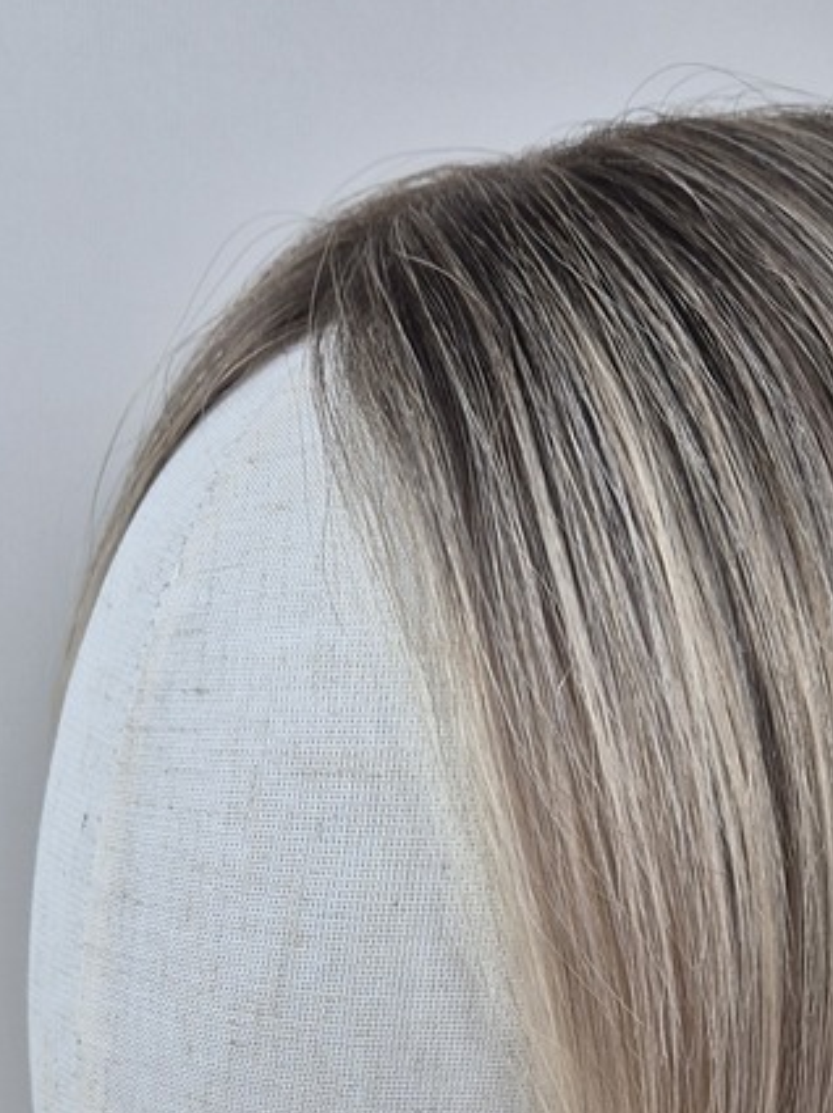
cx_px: 550
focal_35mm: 65
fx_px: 2089
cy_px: 1330
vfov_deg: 26.6
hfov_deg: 22.5
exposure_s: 1/180
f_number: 1.8
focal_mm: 5.4
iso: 40
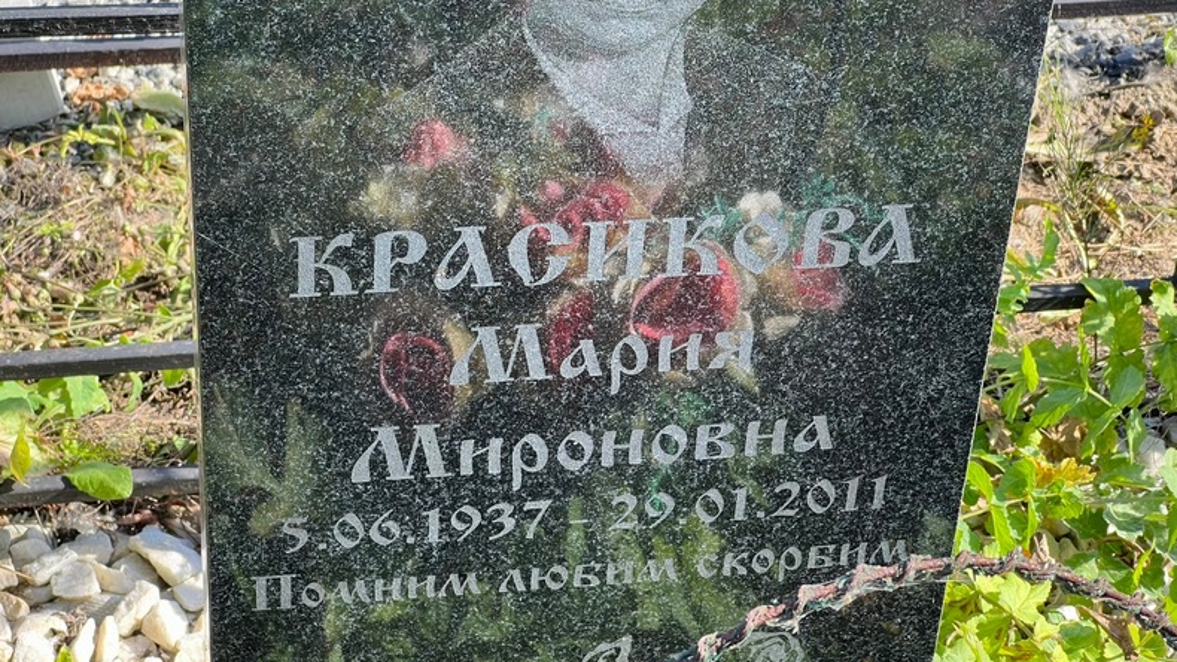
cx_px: 583
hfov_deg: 25.0
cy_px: 319
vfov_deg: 14.2
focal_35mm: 85
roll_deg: -1.8
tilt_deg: -36.6
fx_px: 2652
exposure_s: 1/99
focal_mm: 9
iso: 32
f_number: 2.8
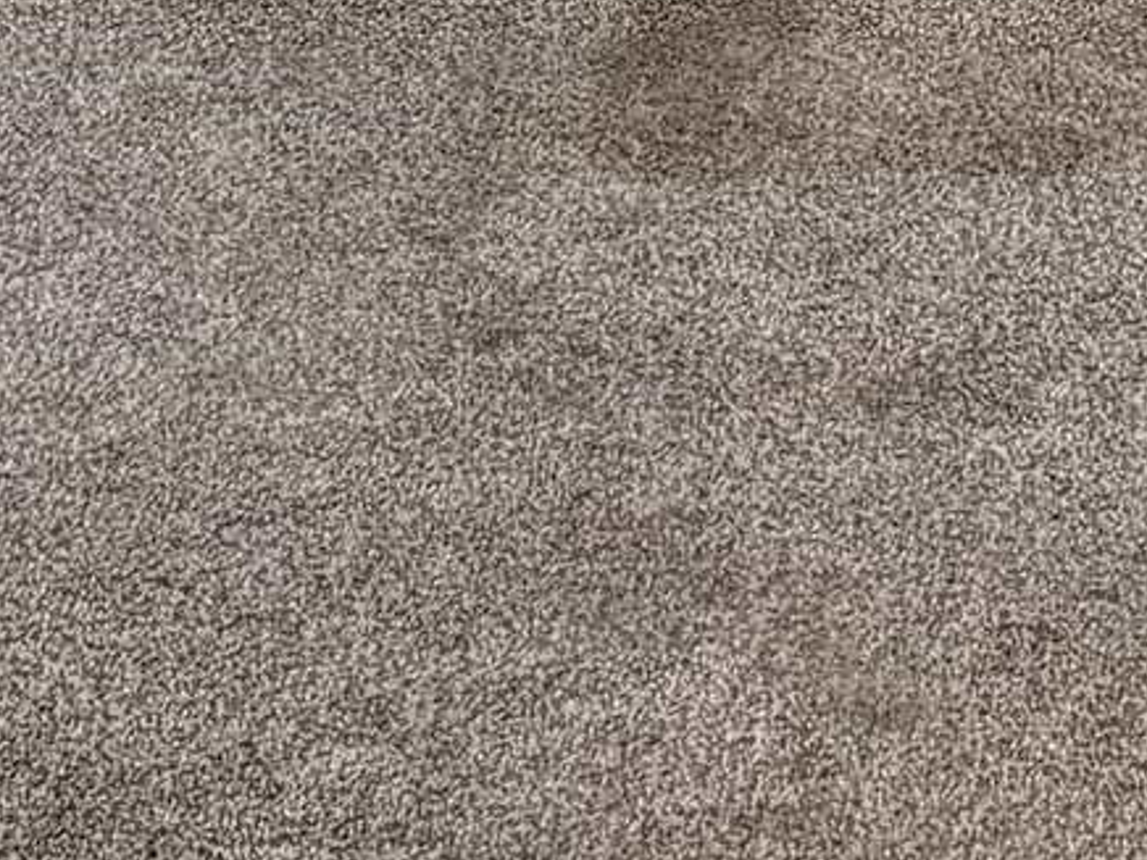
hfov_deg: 11.6
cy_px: -1218
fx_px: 5600
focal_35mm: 169
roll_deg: -0.6
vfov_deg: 8.1
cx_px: 1086
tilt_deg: -11.4
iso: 500
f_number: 1.78
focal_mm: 6.76
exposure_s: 1/60
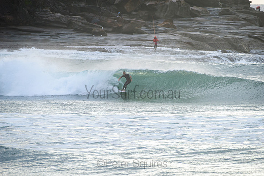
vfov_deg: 2.7
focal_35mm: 503
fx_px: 3688
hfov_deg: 4.1
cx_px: 132
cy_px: 88
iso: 320
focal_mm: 500
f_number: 5.6
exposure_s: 1/1000
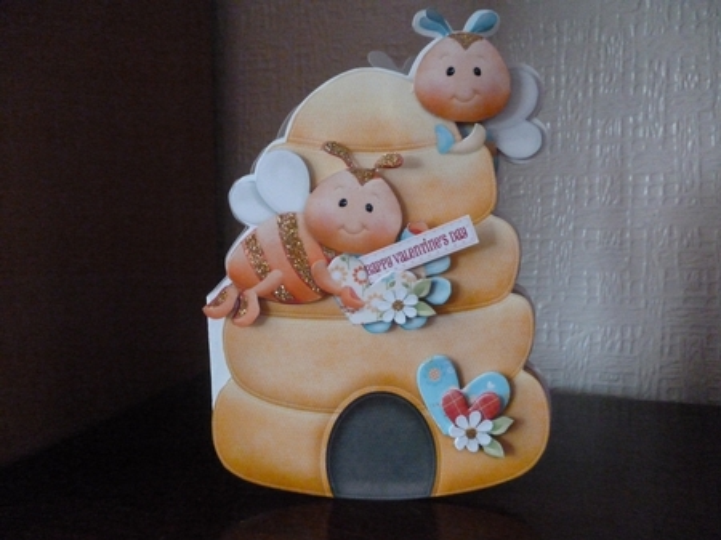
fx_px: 583
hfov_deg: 63.5
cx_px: 360
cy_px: 270
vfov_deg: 49.7
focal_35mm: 28
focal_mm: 5
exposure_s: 1/15
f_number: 3.1
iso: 1250
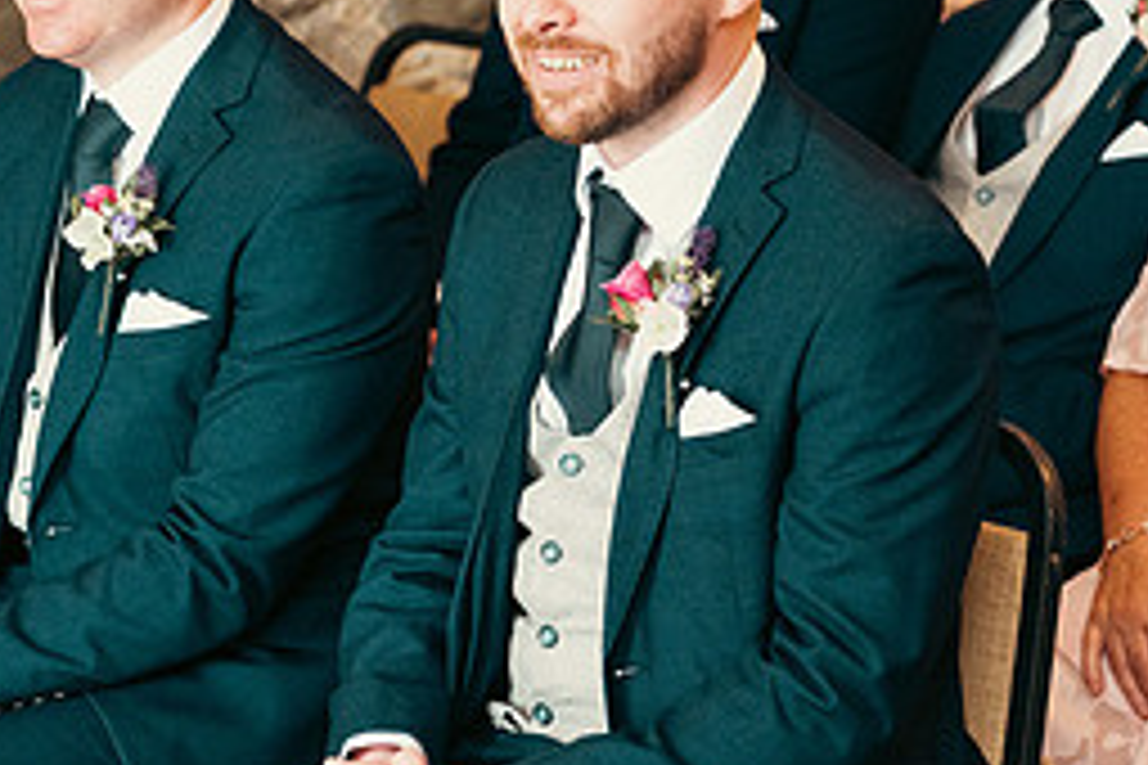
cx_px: 585
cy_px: 295
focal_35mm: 159
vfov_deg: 8.6
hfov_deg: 12.9
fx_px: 5070
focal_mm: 70
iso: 2500
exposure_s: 1/160
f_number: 3.5
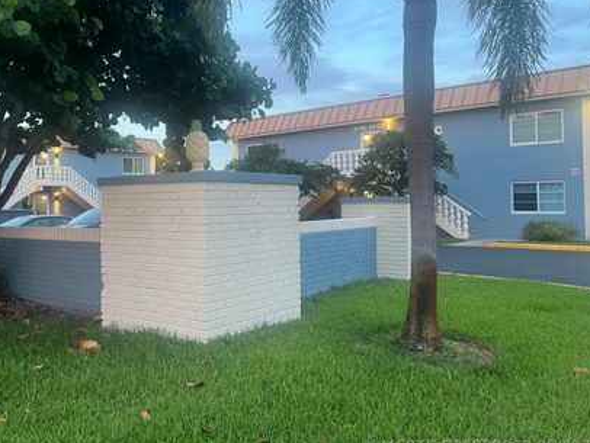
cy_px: 187
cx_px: 241
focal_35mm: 32
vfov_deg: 44.1
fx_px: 546
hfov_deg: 56.4
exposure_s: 1/60
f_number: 1.5
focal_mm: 5.7
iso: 160
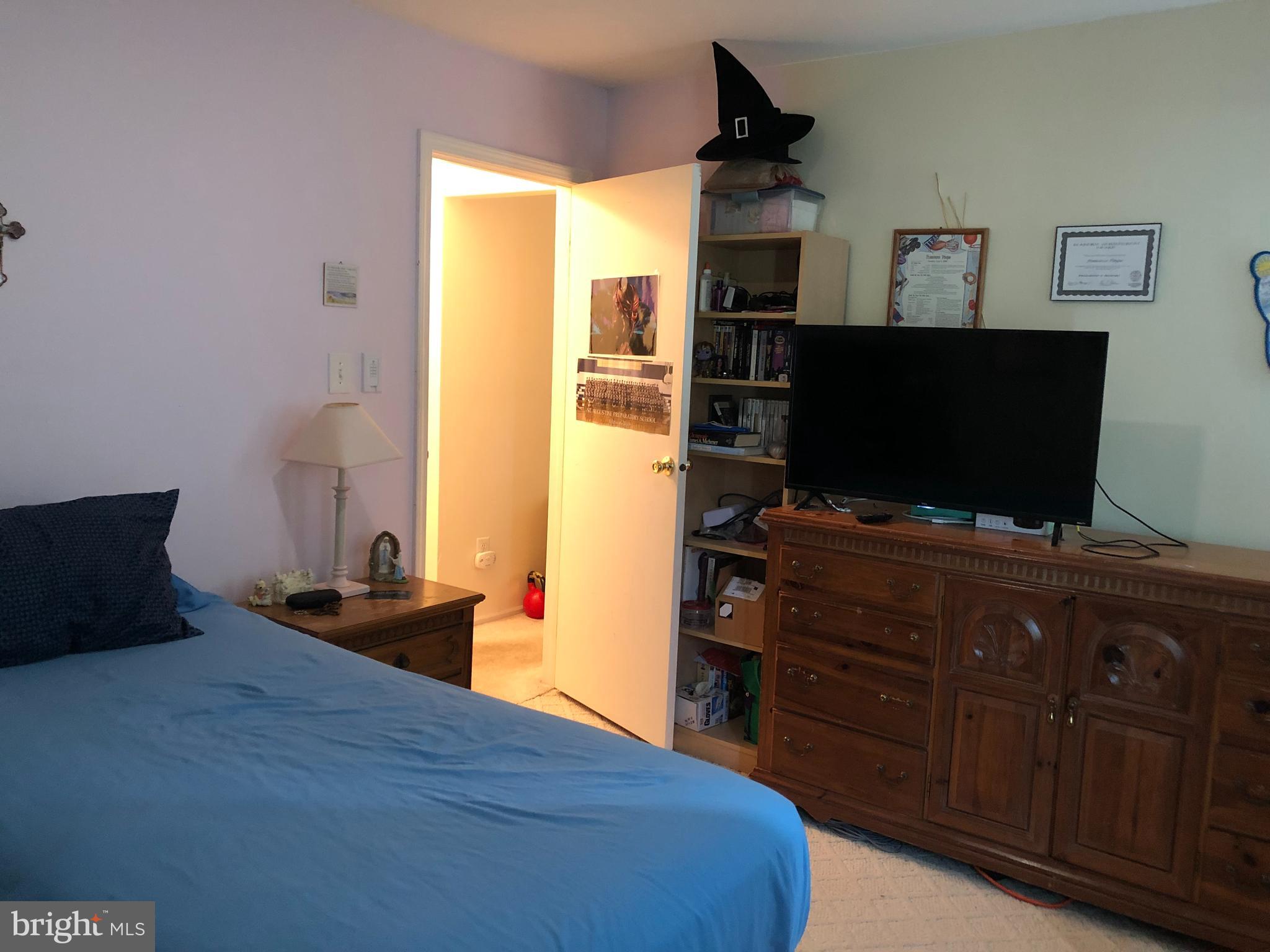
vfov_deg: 49.7
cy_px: 476
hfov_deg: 63.4
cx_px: 635
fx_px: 1027
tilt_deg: -7.3
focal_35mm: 28
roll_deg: -3.3
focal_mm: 3.99
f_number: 1.8
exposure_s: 1/9
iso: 100
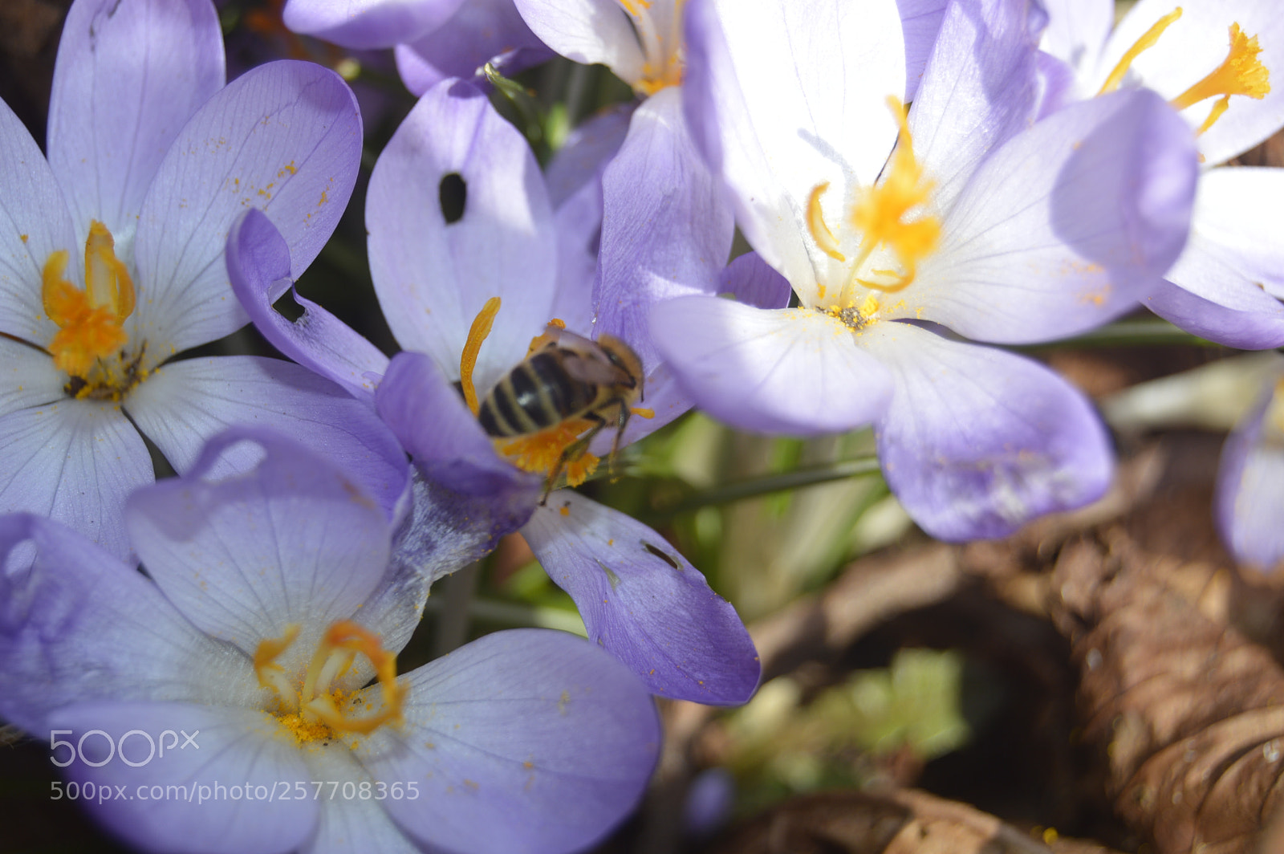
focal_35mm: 82
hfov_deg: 24.6
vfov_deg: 16.5
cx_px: 642
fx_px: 2940
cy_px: 427
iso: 100
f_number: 6.3
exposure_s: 1/200
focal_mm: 55
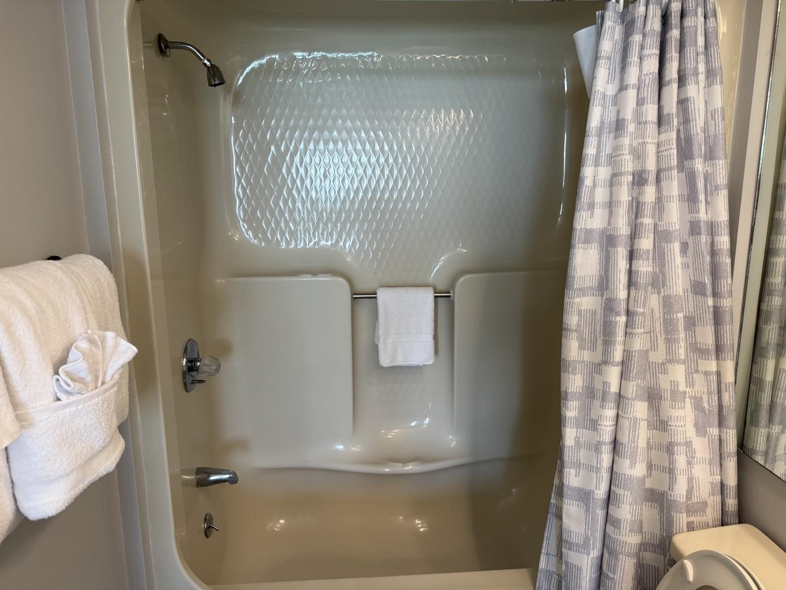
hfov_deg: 71.6
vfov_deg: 56.8
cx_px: 393
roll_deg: +0.3
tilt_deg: -9.5
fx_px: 545
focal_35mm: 24
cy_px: 295
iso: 160
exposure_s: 1/120
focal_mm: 6.76
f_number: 1.78
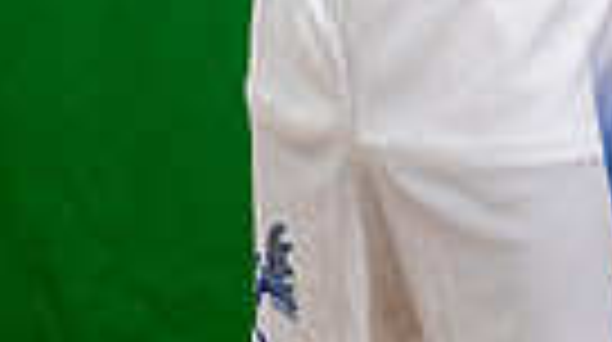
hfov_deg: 9.1
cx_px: 450
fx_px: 3824
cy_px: -513
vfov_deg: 5.0
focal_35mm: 236
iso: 250
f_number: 8
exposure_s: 1/250
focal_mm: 68
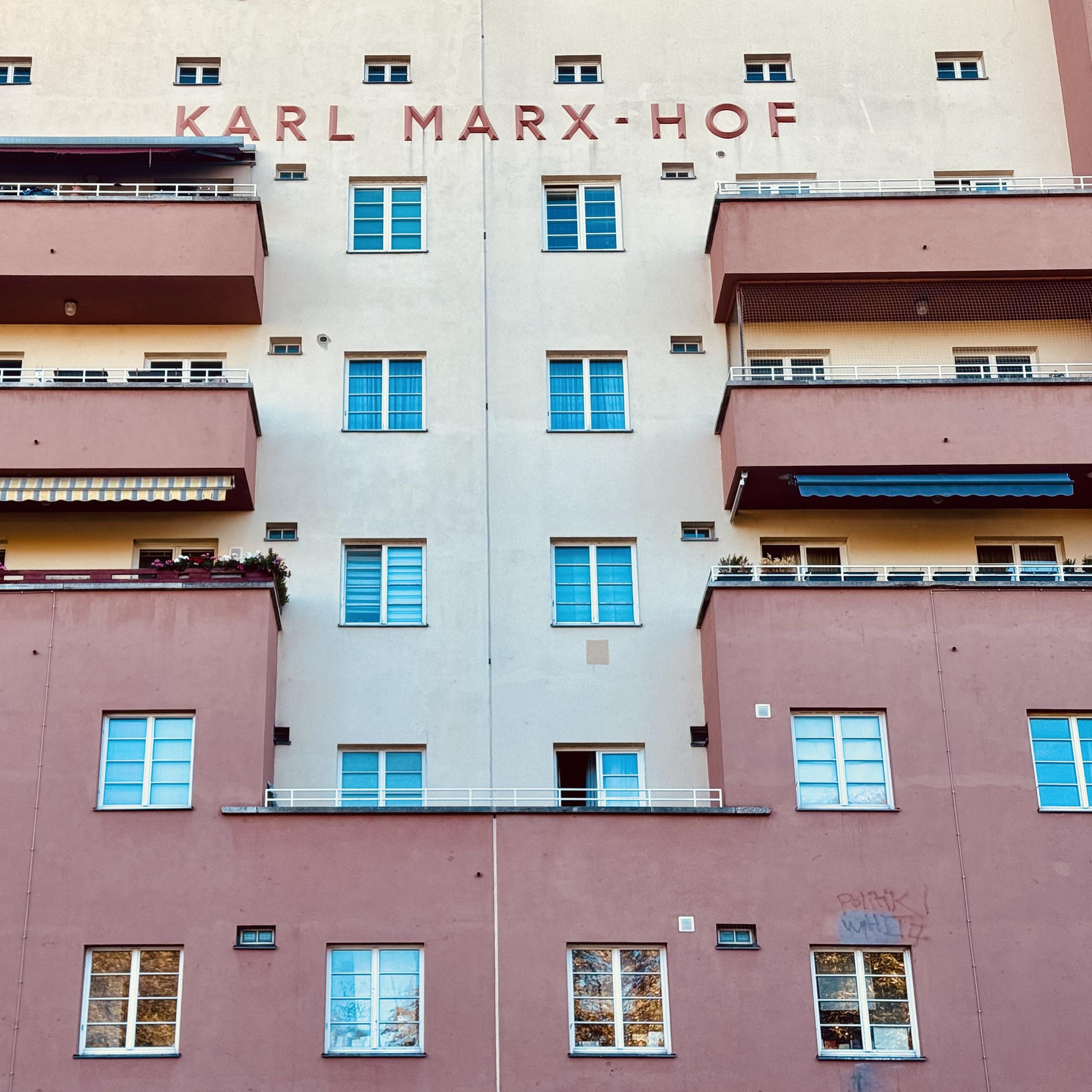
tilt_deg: +24.0
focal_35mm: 57
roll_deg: -0.2
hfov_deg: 29.9
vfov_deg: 30.0
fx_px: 2034
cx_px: 422
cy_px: 546
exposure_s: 1/633
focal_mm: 6.76
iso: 64
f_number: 1.78
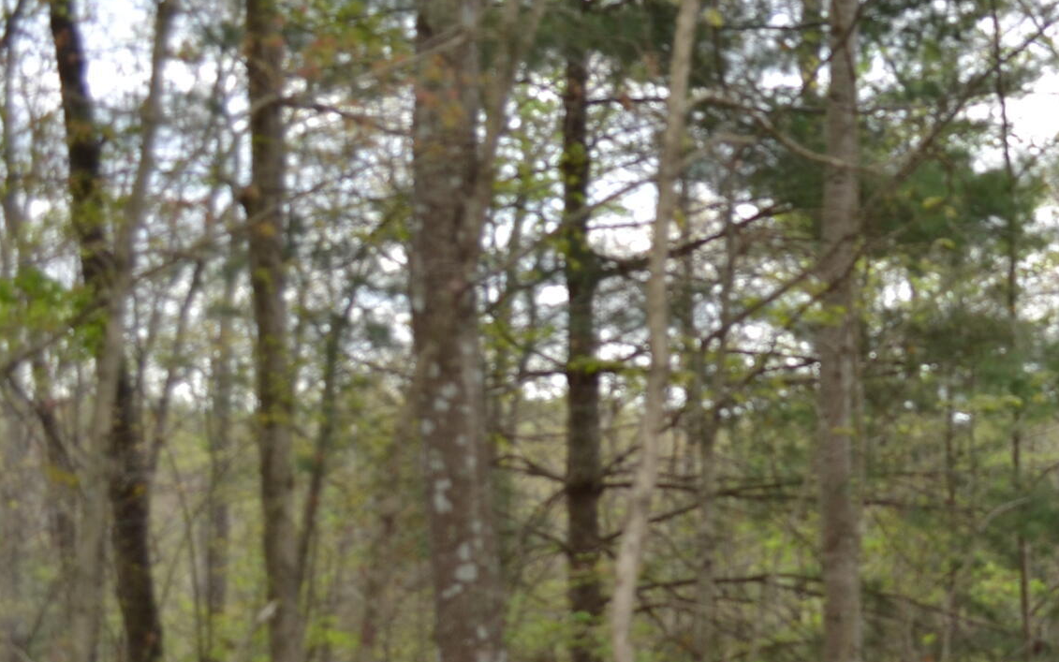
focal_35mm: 73
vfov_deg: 17.8
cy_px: 459
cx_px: 1252
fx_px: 2107
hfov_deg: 25.5
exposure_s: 1/200
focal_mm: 18
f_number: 4
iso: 100
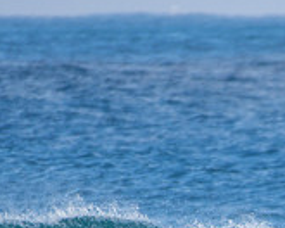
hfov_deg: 0.7
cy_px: 322
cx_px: 373
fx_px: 21846
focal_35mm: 2590
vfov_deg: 0.6
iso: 250
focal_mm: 500
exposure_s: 1/640
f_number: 5.6
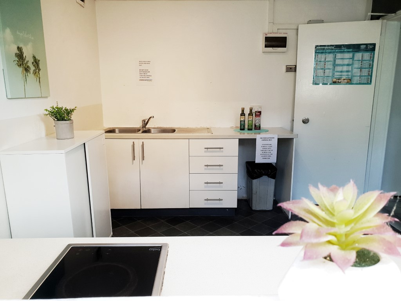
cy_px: 150
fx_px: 301
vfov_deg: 53.1
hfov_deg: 67.3
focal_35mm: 26
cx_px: 200
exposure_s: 1/50
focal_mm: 4.3
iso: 160
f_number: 2.4
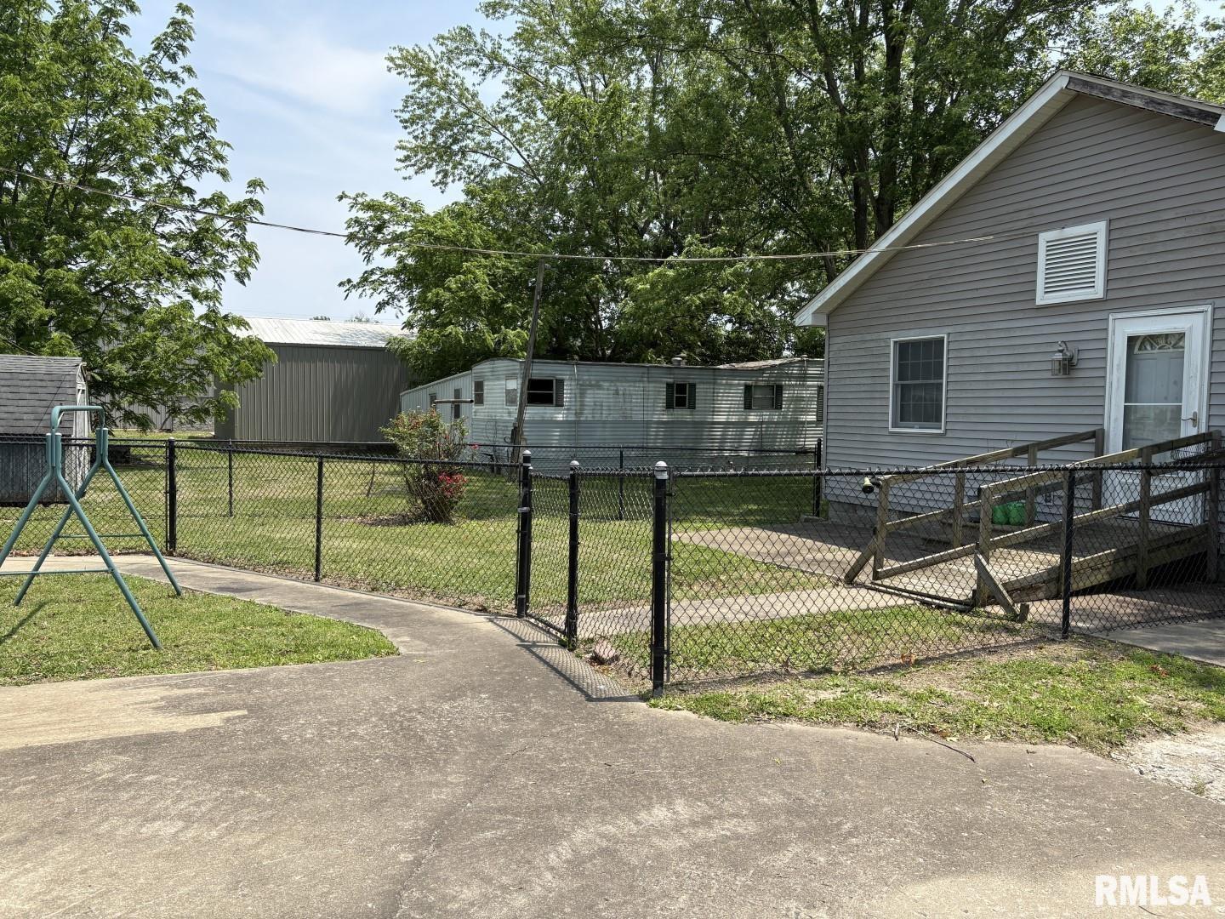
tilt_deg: -3.2
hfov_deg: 67.3
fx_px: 920
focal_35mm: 26
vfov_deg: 53.1
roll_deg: -0.1
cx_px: 612
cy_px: 460
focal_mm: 5.96
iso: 50
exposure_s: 1/2208
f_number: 1.6
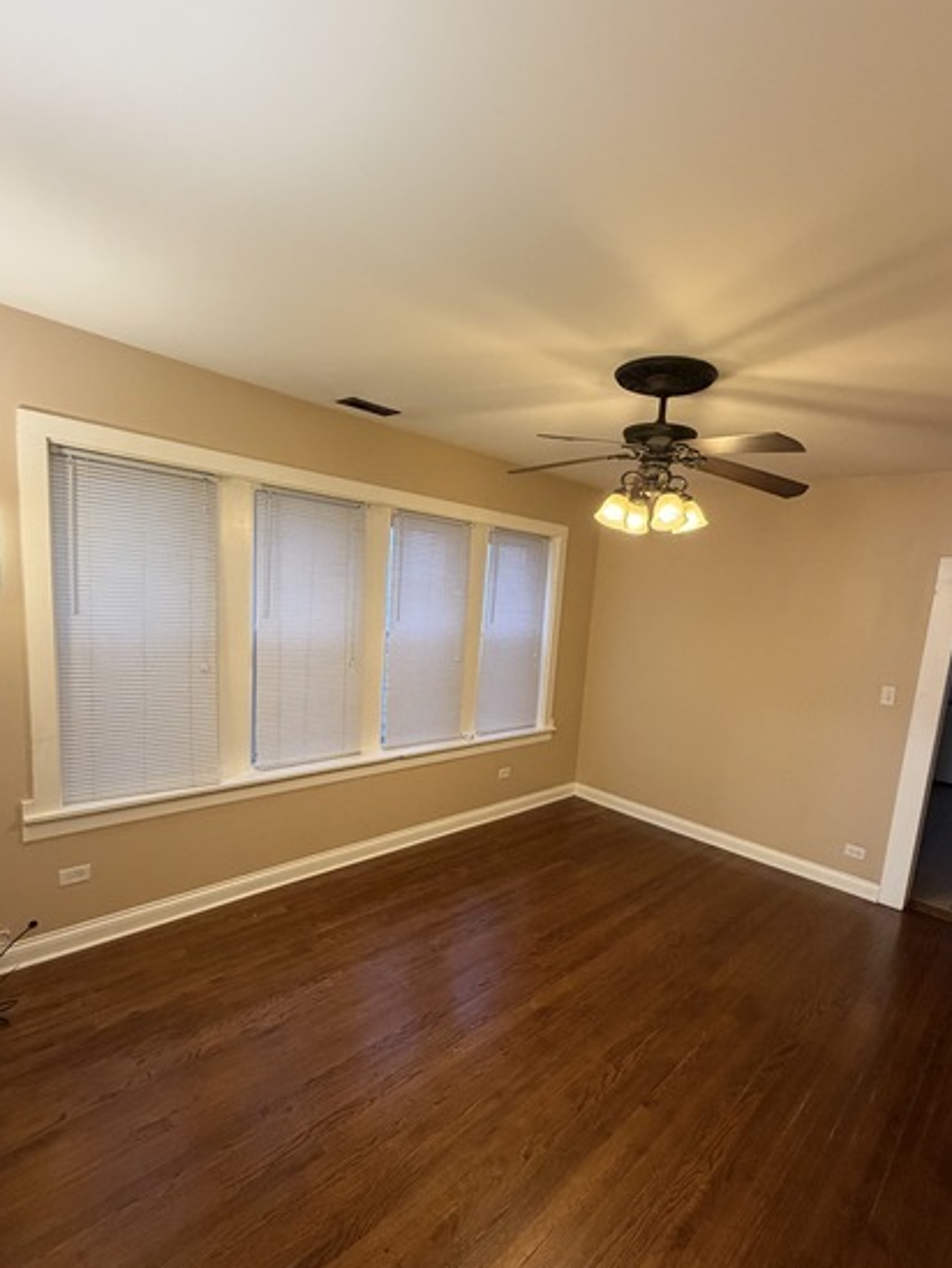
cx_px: 501
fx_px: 623
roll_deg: -4.2
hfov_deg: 74.7
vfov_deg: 90.8
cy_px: 687
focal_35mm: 17
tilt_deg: -8.8
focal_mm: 2.22
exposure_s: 1/60
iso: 500
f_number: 2.2
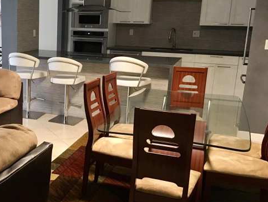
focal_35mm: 48
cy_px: 109
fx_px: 372
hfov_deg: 37.9
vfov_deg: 30.3
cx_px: 47
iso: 200
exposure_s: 1/20
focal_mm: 4.15
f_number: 2.2
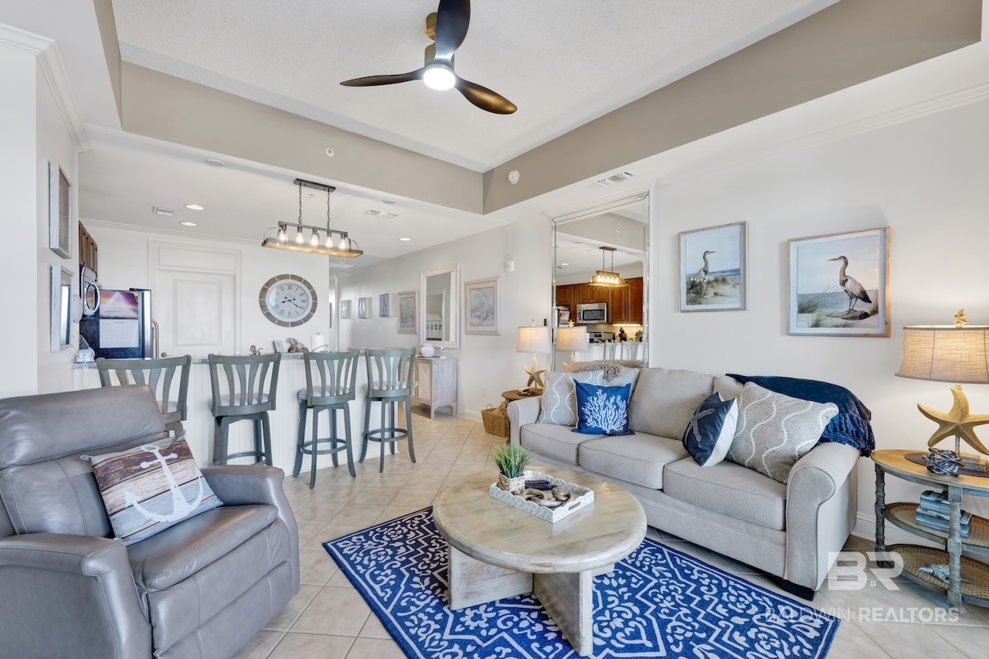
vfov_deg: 81.2
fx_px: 385
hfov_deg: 104.3
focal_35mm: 14
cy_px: 330
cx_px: 494
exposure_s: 1/8
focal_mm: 14
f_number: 11
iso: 400
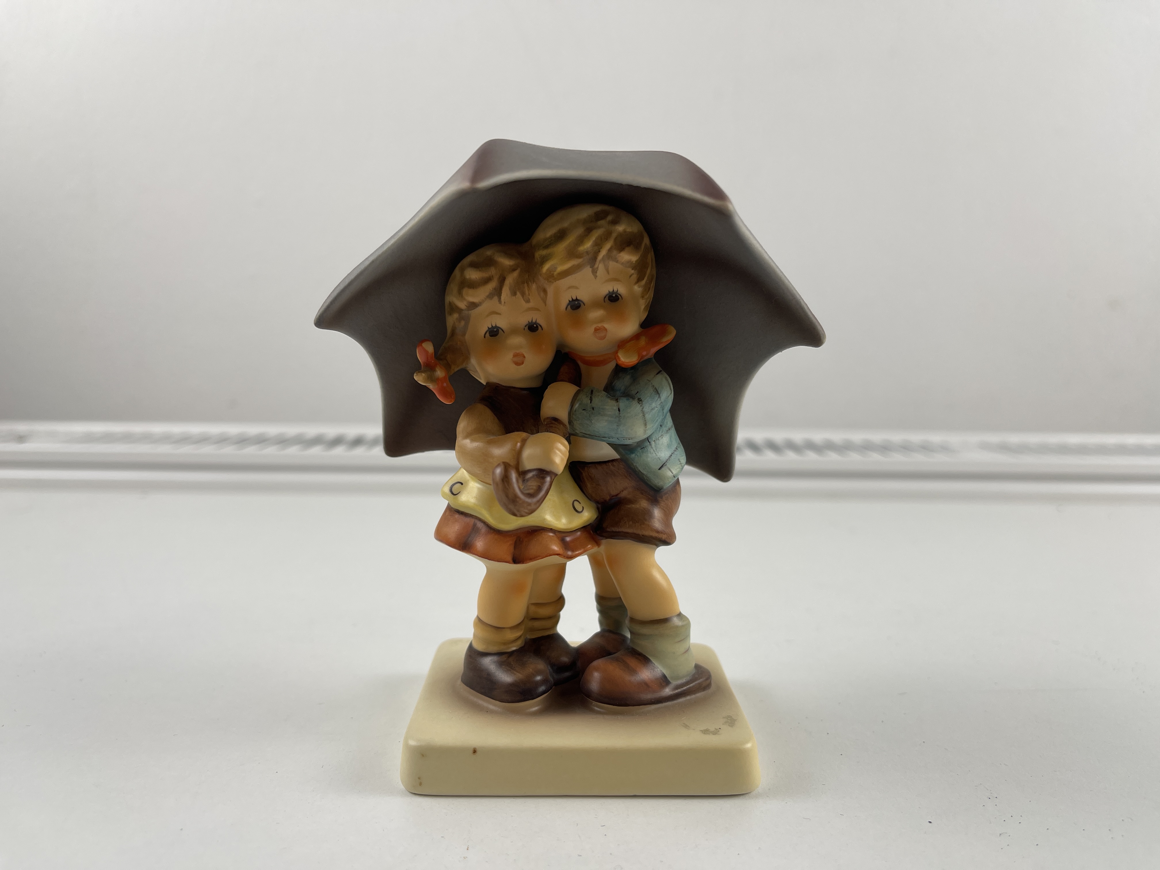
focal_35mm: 25
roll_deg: -1.1
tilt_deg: -8.8
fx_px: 838
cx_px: 580
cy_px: 435
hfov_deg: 69.4
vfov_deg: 54.9
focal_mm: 5.1
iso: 32
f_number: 1.6
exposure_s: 1/230
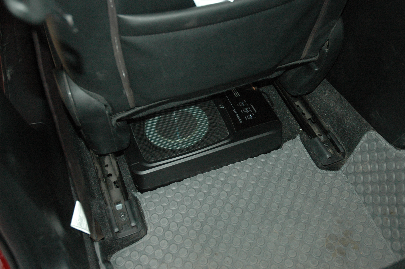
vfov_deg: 35.4
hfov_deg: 51.3
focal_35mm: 38
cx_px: 202
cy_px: 134
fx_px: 421
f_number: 4
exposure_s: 1/60
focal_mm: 25
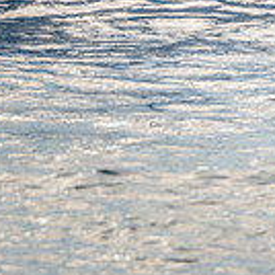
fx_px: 12601
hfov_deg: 1.2
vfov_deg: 1.2
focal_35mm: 1402
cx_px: 638
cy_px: -201
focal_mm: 310
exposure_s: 1/2000
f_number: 5.6
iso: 90
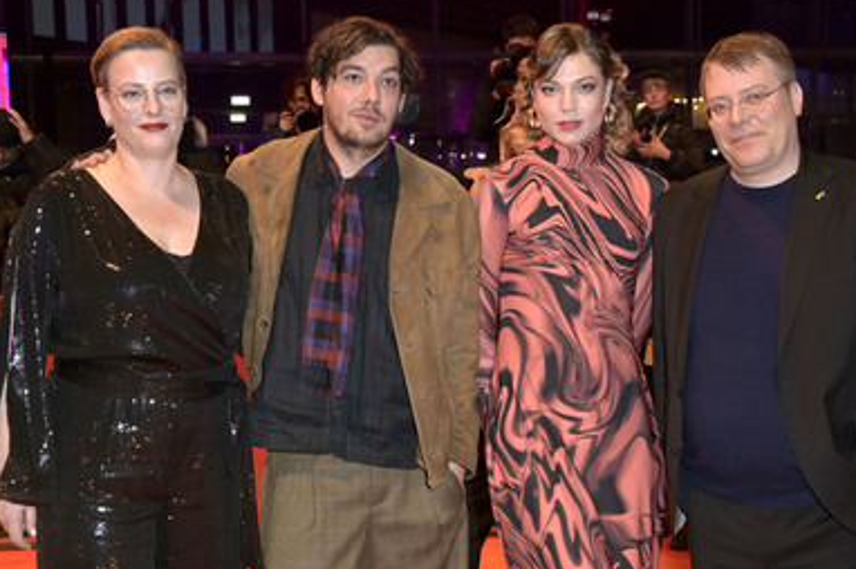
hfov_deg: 38.2
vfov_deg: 25.9
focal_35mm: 52
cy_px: 323
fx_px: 1235
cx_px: 458
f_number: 5.6
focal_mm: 44
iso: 1250
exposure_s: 1/250
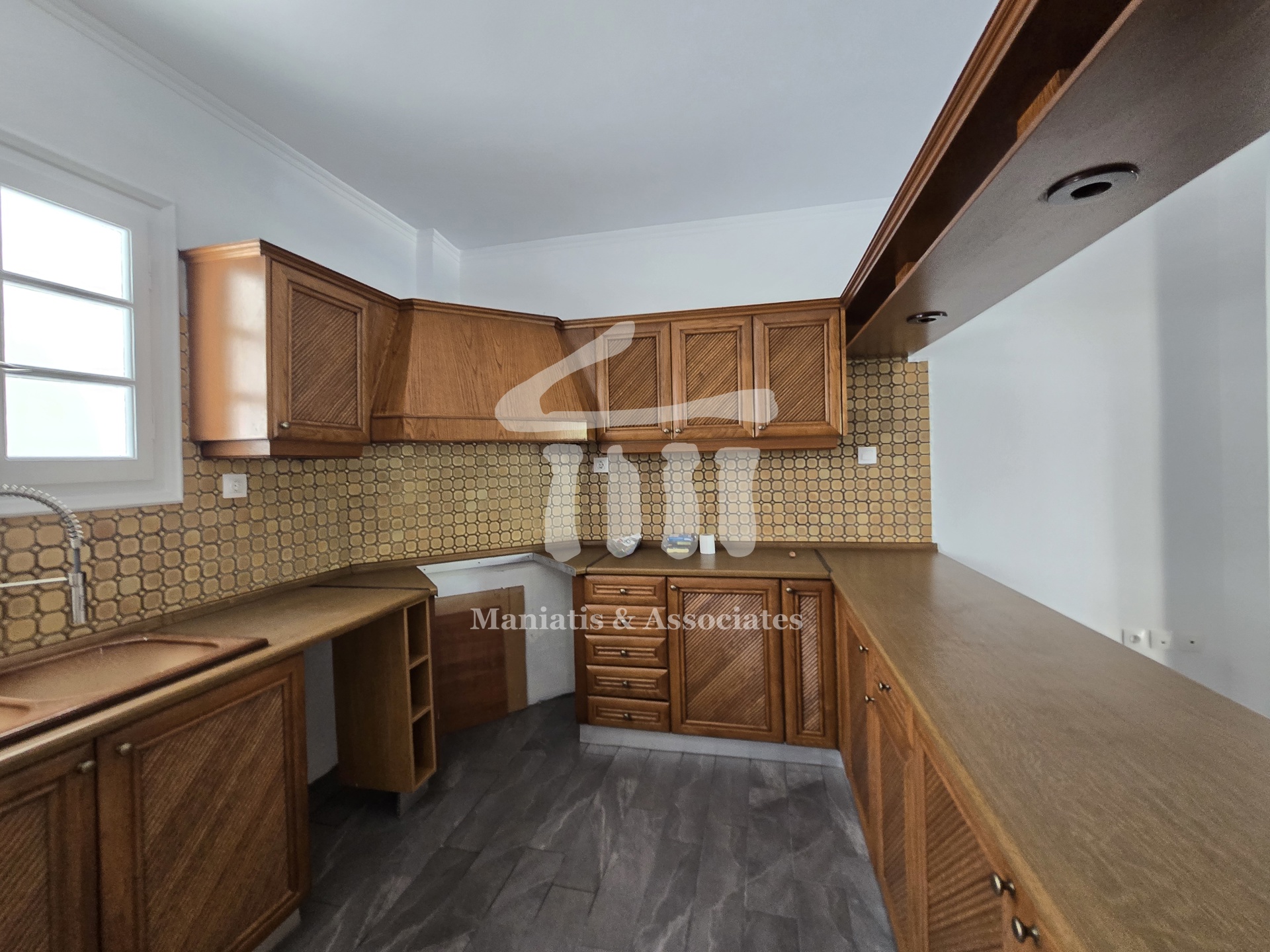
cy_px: 476
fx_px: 477
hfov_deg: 106.2
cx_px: 635
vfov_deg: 89.9
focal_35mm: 13
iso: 320
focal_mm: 2.2
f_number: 2.2
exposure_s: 1/50
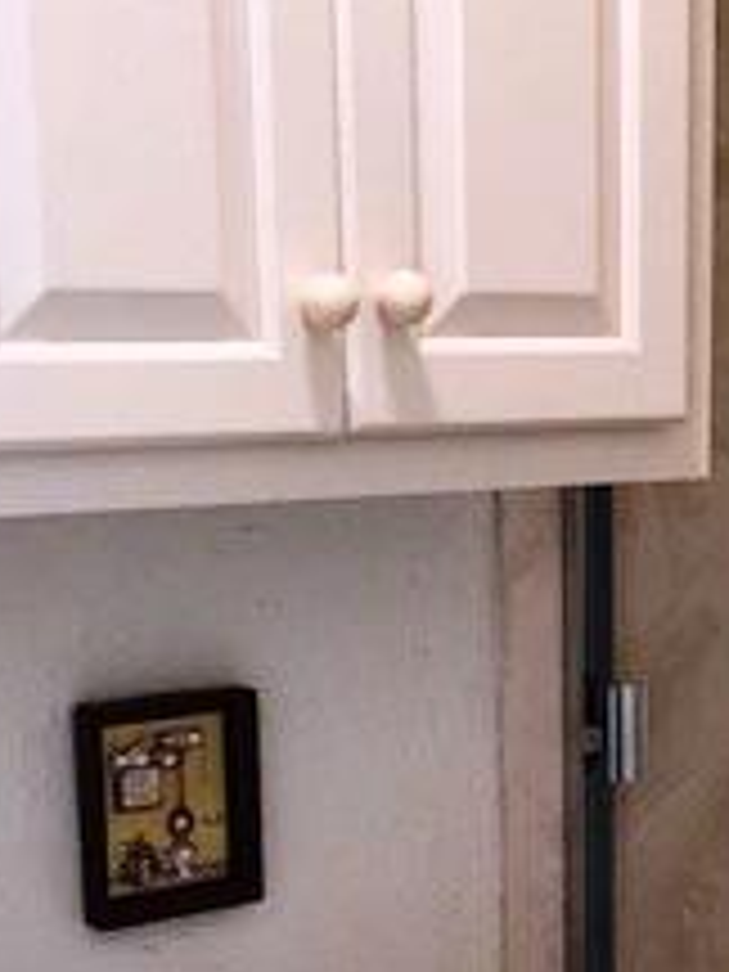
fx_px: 2331
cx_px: 792
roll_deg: -1.2
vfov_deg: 22.6
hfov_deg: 17.2
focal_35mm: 83
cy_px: 986
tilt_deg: -16.2
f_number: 1.8
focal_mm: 3.99
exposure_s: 1/15
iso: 50
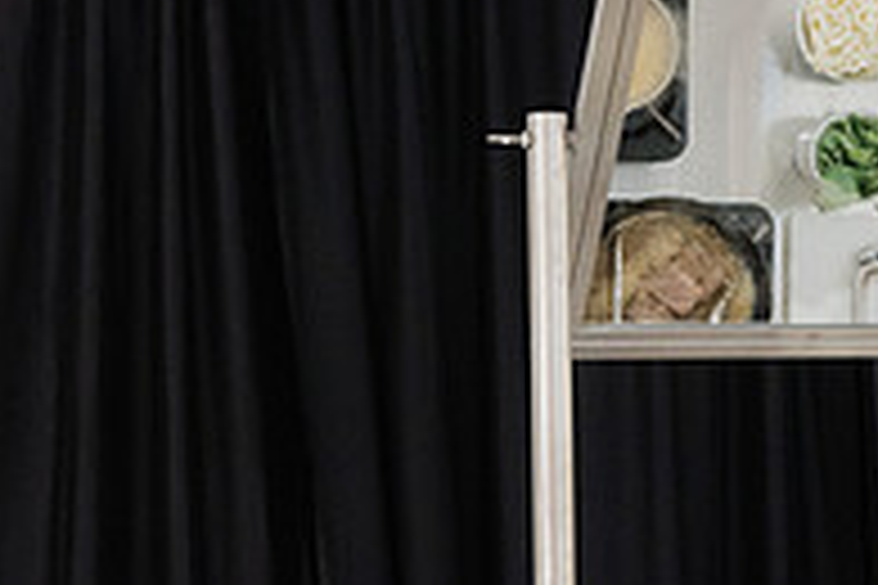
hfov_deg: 8.0
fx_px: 6170
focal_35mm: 253
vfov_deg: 5.4
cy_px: 677
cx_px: 1186
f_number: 4
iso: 2200
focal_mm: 70
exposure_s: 1/320
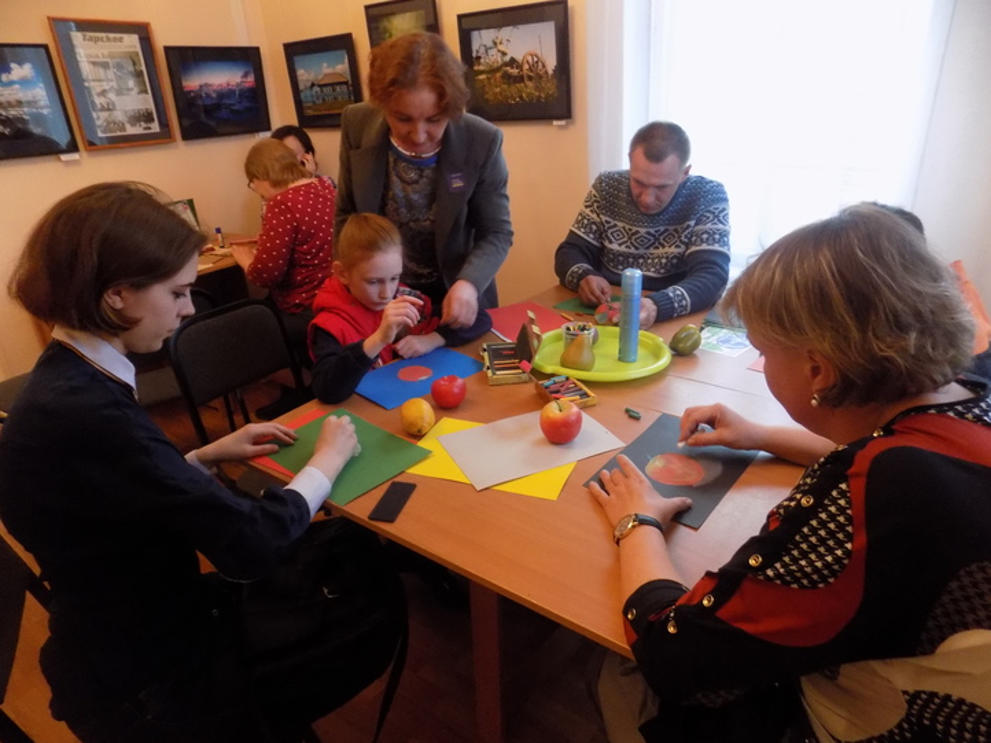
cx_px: 496
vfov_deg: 58.9
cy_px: 372
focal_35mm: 23
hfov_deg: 73.9
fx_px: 658
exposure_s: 1/30
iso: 400
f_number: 3.1
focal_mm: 4
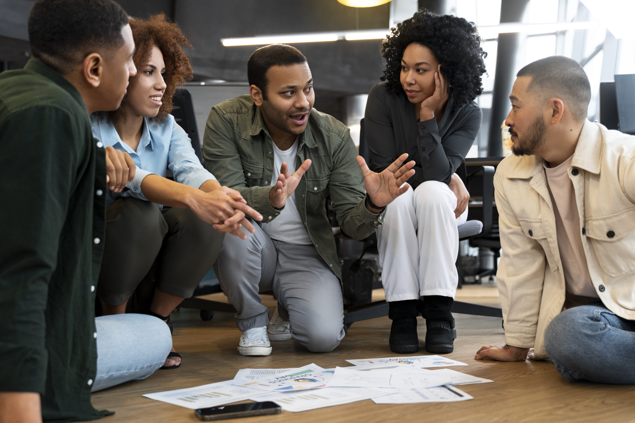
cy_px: 212
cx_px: 318
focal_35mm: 38
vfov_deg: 35.1
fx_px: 670
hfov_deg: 50.7
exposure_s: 1/125
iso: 800
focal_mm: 38
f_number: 2.8
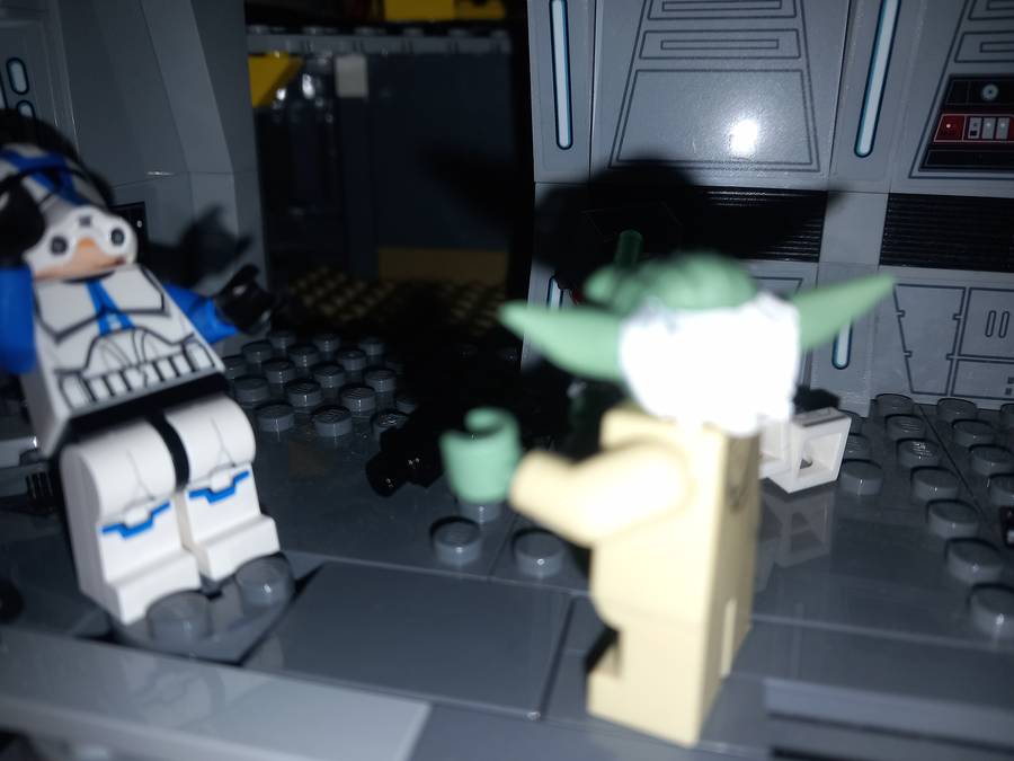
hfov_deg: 65.3
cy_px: 380
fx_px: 791
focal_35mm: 27
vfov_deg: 51.4
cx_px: 507
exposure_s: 1/160
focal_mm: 4
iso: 20
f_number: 1.8
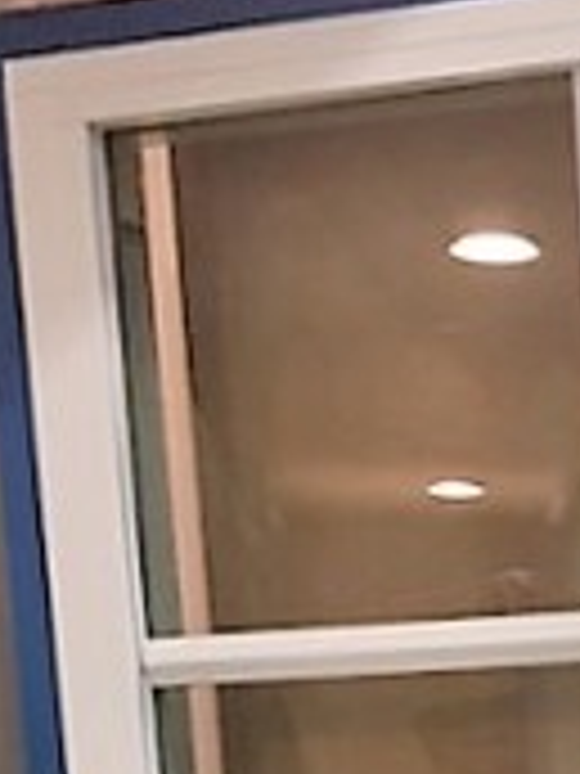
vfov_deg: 17.7
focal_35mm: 101
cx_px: 973
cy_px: 1107
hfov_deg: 13.4
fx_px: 2256
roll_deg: +2.3
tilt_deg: -6.1
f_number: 2.2
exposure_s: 1/33
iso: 125
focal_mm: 4.15
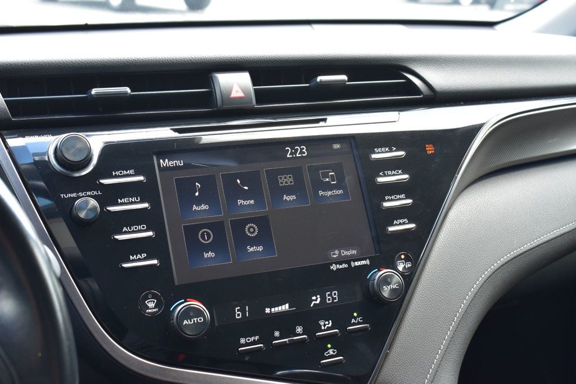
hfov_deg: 41.1
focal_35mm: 48
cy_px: 192
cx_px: 288
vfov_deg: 28.1
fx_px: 768
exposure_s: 1/30
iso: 400
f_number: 7.1
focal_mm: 32
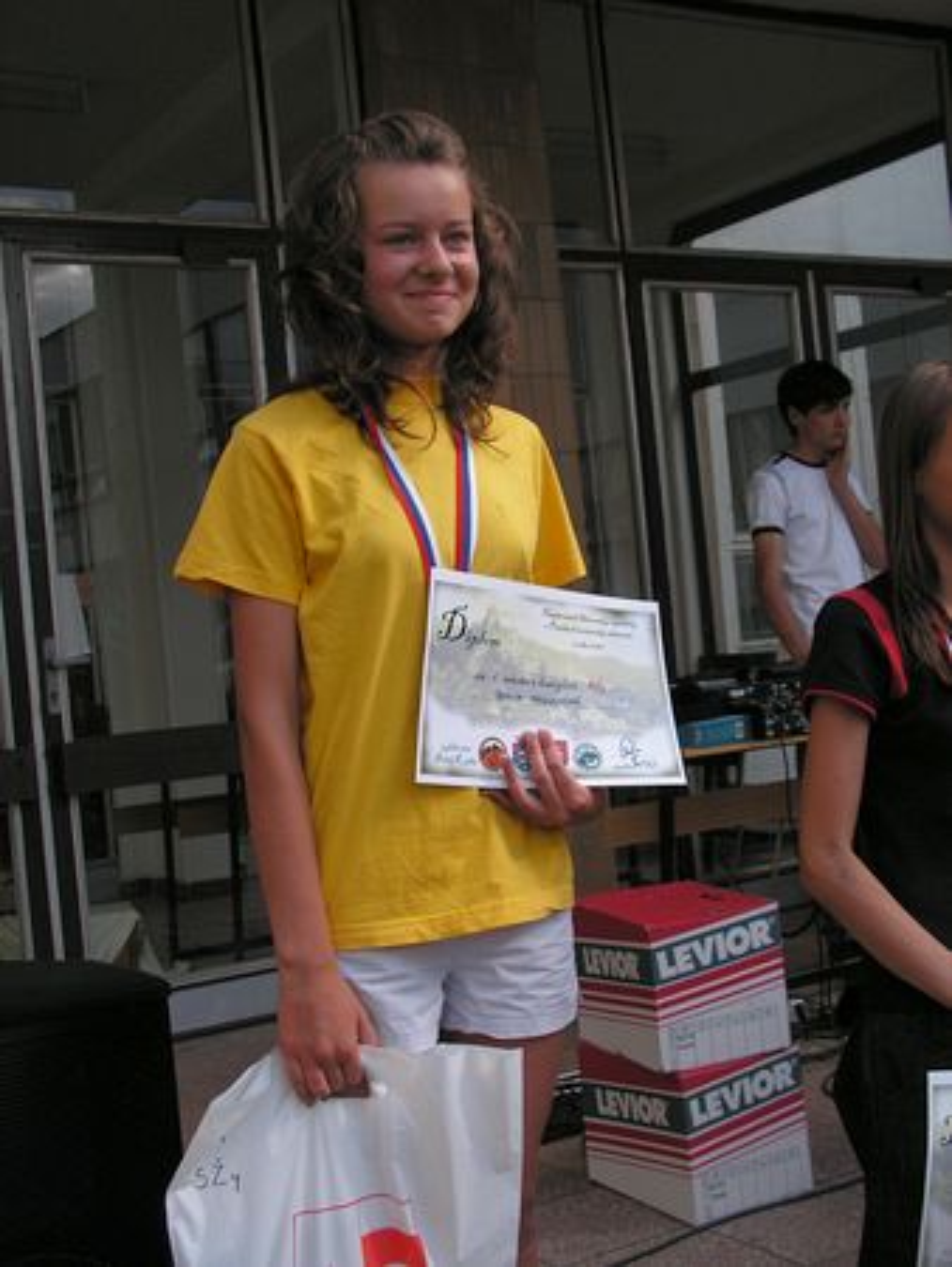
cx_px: 476
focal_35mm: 44
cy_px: 634
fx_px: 1612
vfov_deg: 42.9
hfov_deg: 32.9
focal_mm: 7.4
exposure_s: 1/200
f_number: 3.2
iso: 50
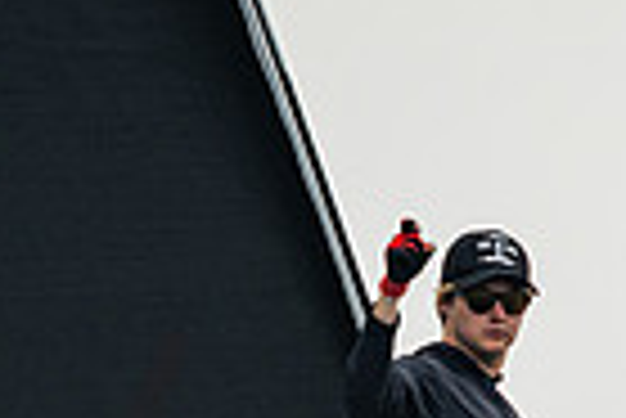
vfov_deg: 0.7
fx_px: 36711
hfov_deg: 1.0
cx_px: 547
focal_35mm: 2109
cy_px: 642
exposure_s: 1/2000
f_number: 6.3
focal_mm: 400
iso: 400
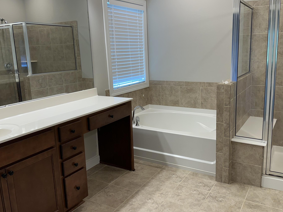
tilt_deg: -10.9
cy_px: 104
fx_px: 262
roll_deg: +1.4
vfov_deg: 44.2
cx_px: 148
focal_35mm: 32
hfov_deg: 56.8
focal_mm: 6.86
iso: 100
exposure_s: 1/120
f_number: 1.78
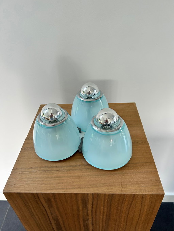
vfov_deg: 67.3
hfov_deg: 53.0
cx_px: 87
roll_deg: +3.8
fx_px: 174
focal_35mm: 26
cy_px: 116
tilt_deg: -37.0
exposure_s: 1/118
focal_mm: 5.7
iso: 125
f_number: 1.5
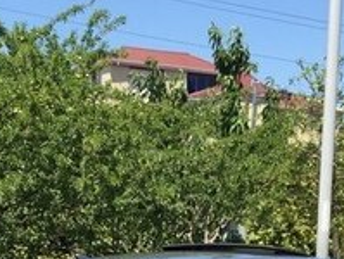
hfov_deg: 20.4
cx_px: 130
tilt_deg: -10.3
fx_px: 956
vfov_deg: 14.2
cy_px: 414
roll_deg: -2.8
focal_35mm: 96
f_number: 2.2
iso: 32
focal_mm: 4.15
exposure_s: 1/1319
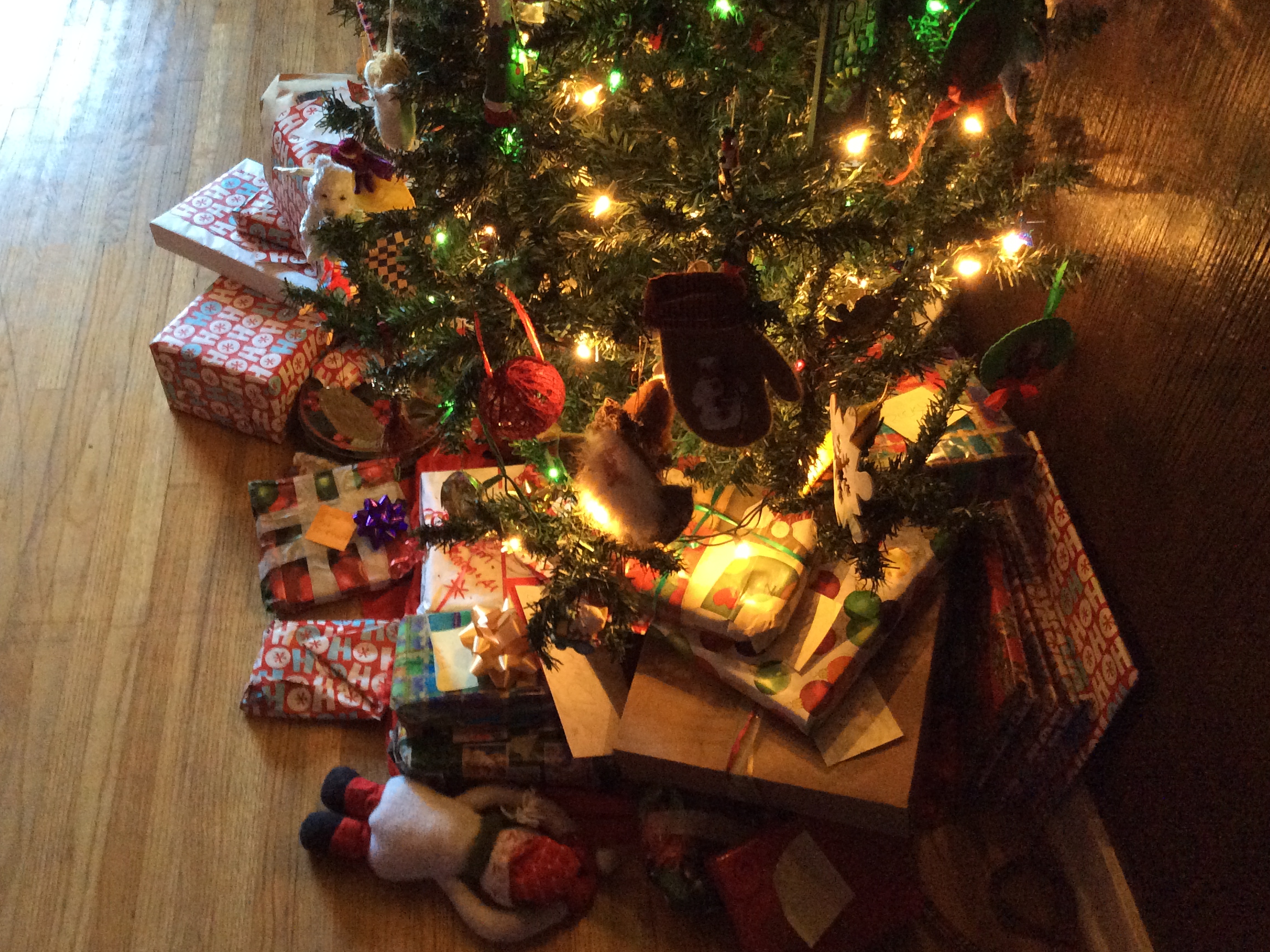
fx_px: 1357
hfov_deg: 50.0
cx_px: 565
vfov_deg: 38.7
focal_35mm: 37
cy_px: 448
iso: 320
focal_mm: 3.3
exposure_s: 1/20
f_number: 2.4
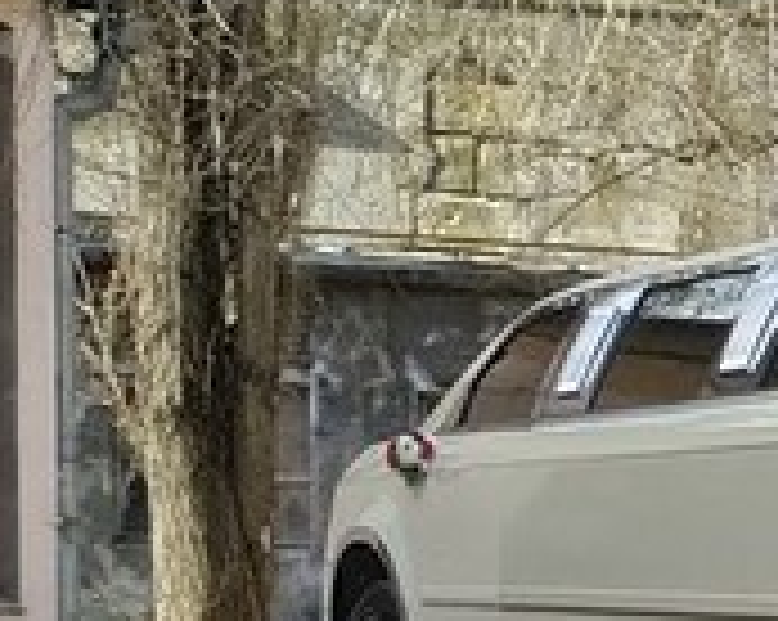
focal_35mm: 125
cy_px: 914
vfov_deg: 11.8
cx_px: 1776
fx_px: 2875
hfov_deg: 12.6
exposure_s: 1/1495
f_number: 1.9
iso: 200
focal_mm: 3.94
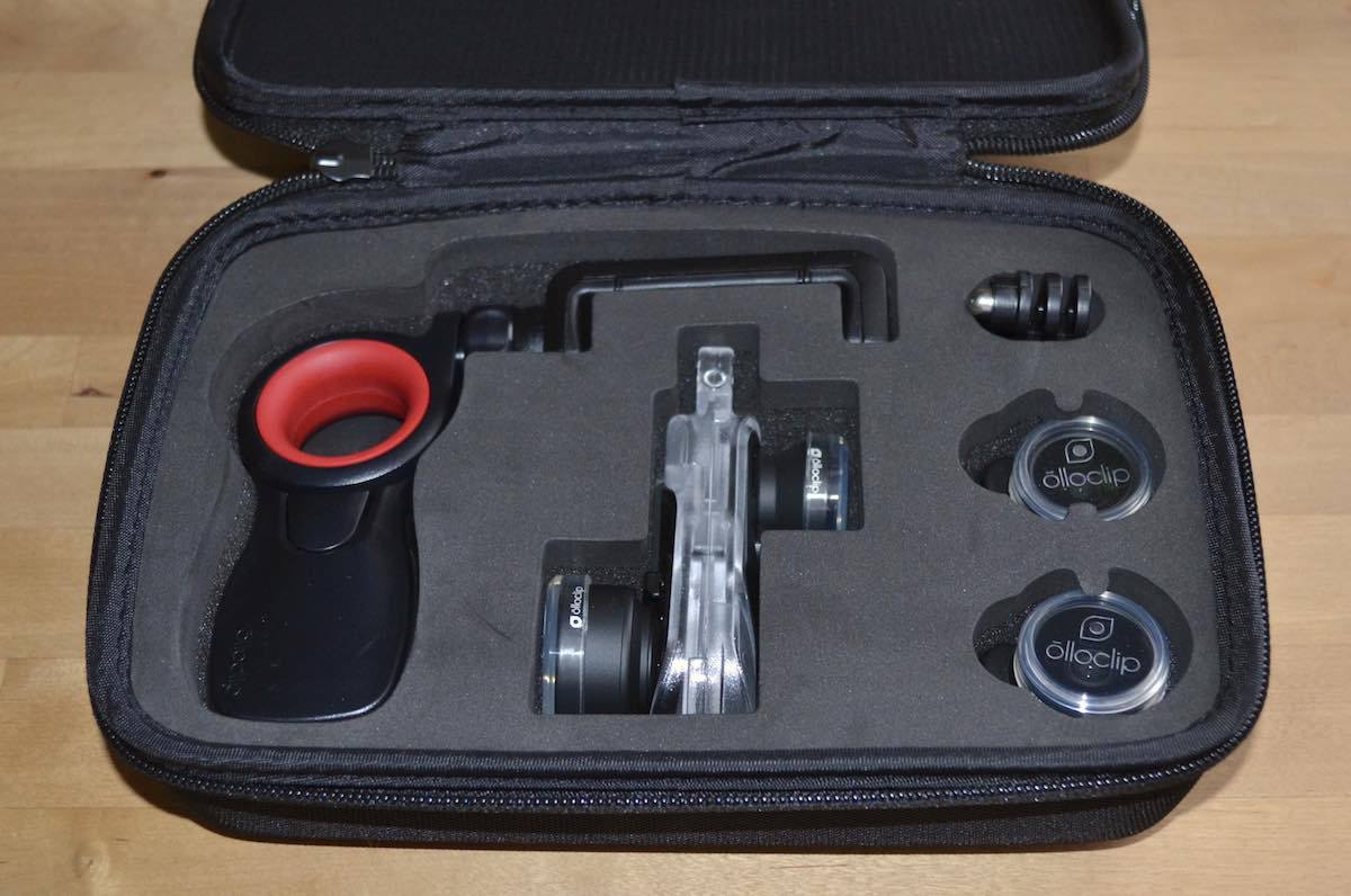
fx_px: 1574
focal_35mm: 42
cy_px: 448
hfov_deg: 46.5
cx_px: 676
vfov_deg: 31.8
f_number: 4.5
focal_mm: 28
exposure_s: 1/60
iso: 900
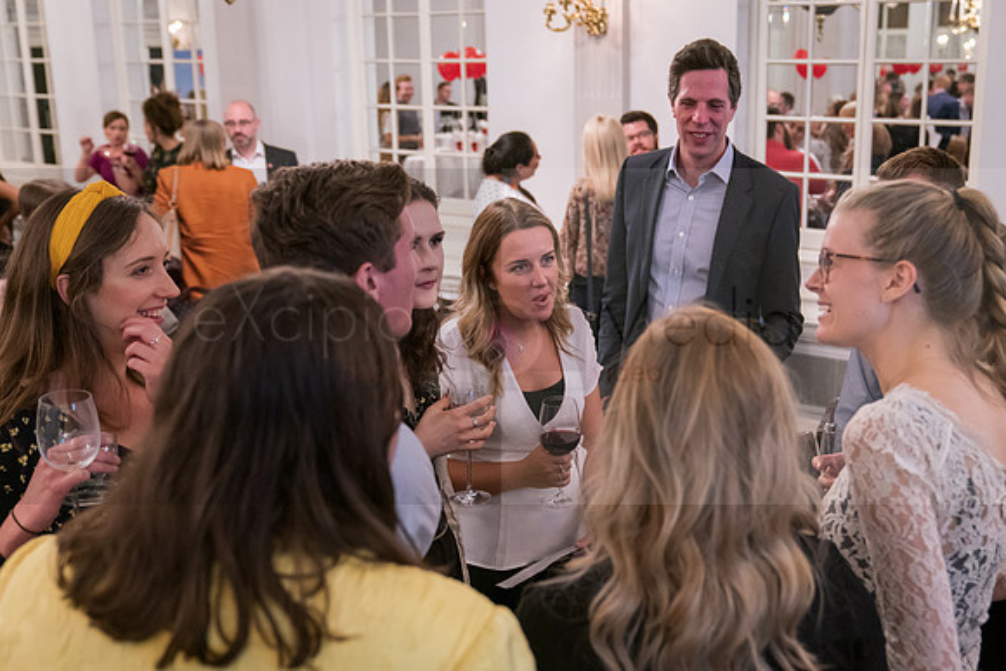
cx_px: 644
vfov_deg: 32.7
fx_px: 1145
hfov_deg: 46.9
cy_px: 336
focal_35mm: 41
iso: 4000
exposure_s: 1/80
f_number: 2.8
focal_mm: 32
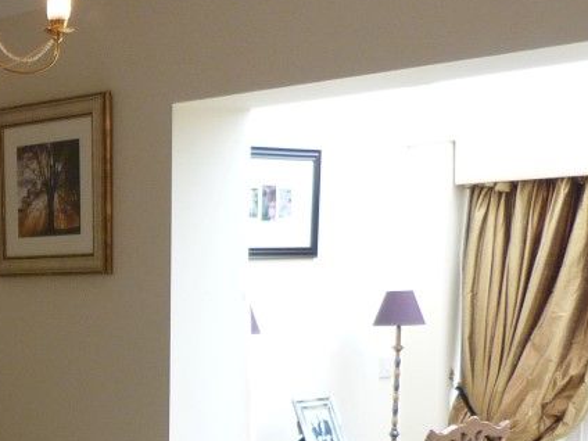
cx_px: -154
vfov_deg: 16.4
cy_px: 573
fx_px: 1444
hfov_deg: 21.1
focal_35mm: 85
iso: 160
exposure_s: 1/60
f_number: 2.8
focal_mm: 4.5
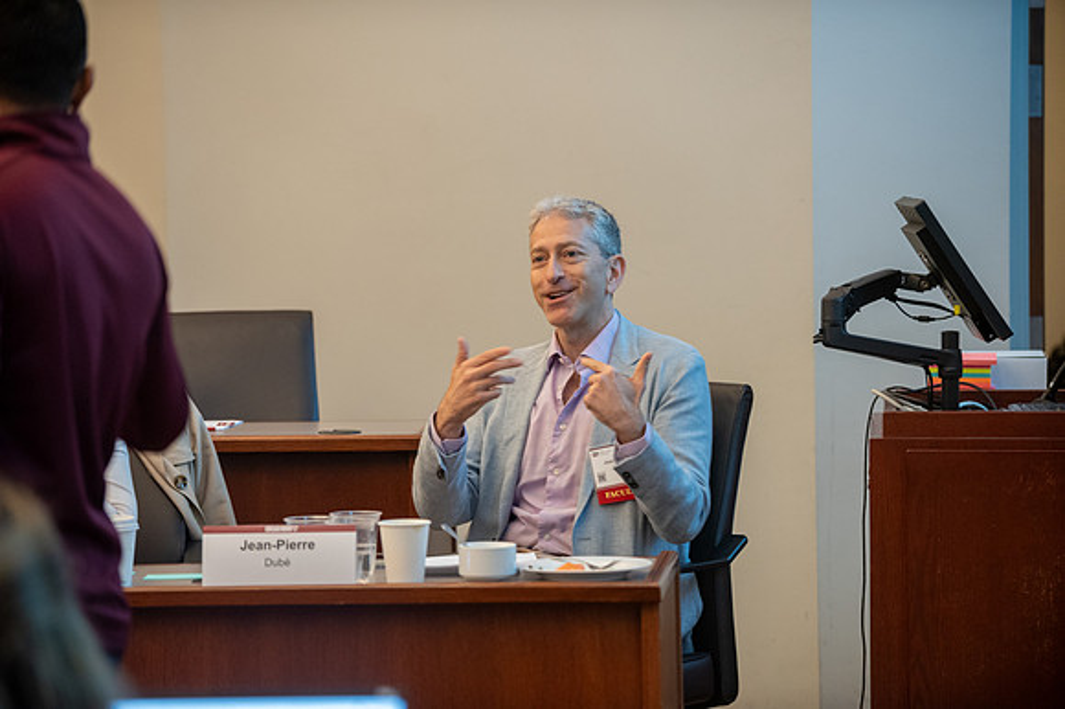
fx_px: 4143
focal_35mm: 140
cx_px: 532
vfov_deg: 9.8
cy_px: 354
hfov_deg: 14.6
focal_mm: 140
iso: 2000
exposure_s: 1/100
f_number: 2.8
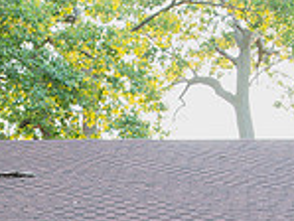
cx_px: 39
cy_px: 266
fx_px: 799
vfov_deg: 15.2
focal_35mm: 94
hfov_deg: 20.5
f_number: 3.2
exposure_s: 1/250
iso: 800
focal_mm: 24
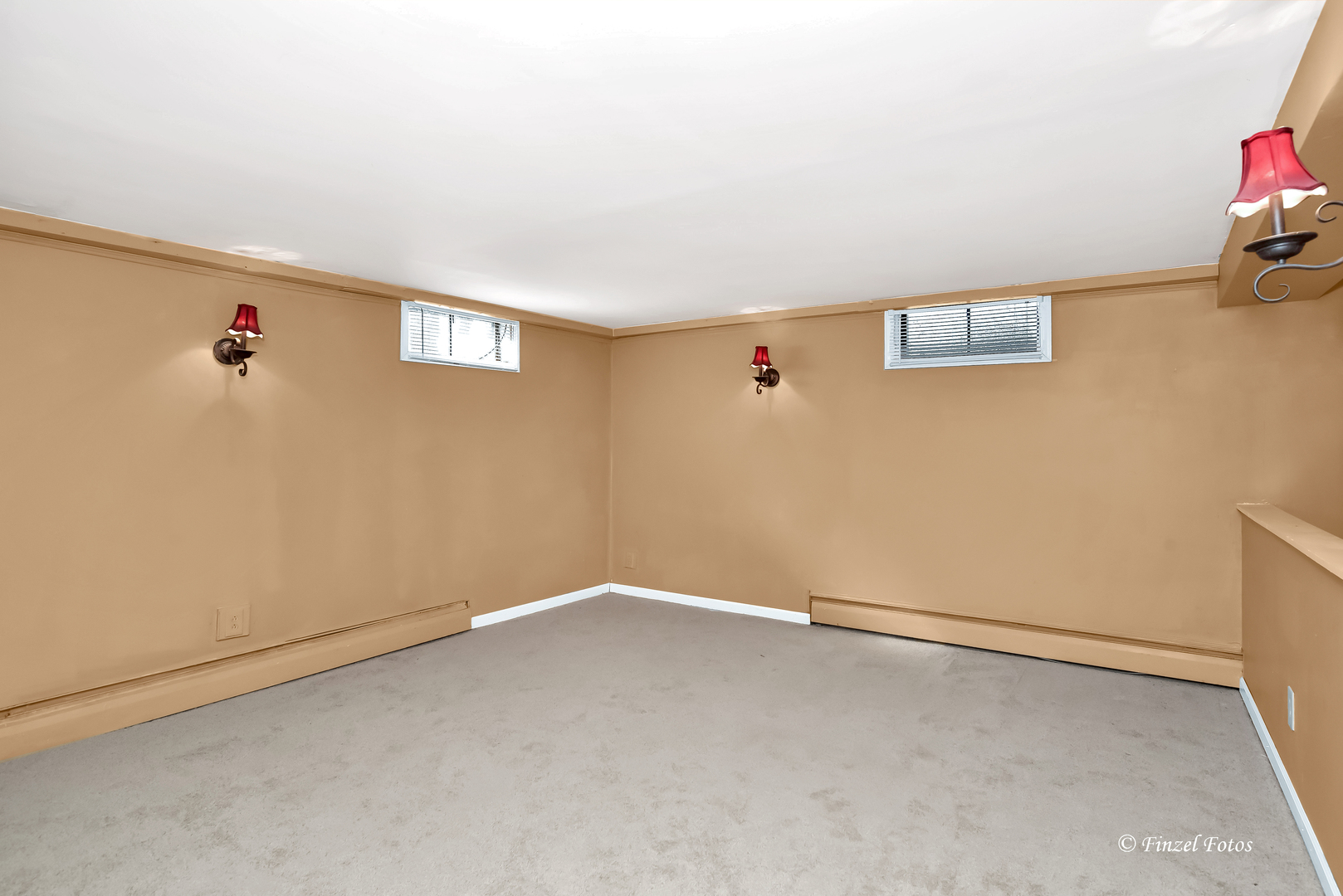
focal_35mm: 18
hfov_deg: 90.0
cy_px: 448
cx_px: 672
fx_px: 672
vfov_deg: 67.4
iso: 400
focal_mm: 18
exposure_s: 1/60
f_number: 8
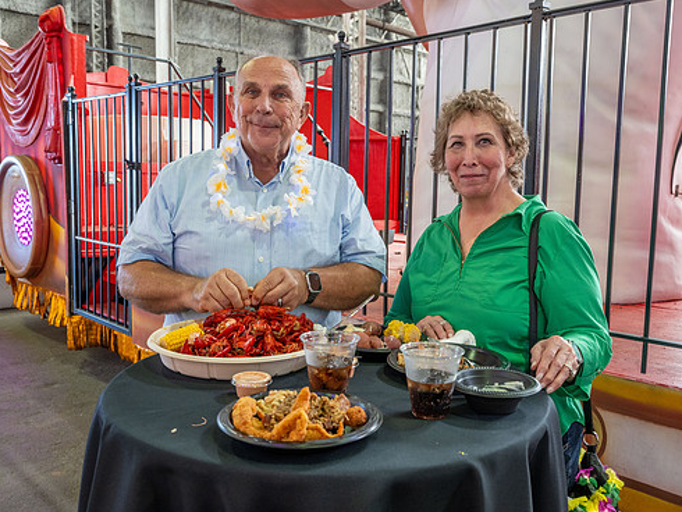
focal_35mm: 33
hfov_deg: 55.3
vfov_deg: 43.0
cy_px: 251
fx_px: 650
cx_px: 366
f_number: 6.3
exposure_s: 1/30
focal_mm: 29
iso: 900
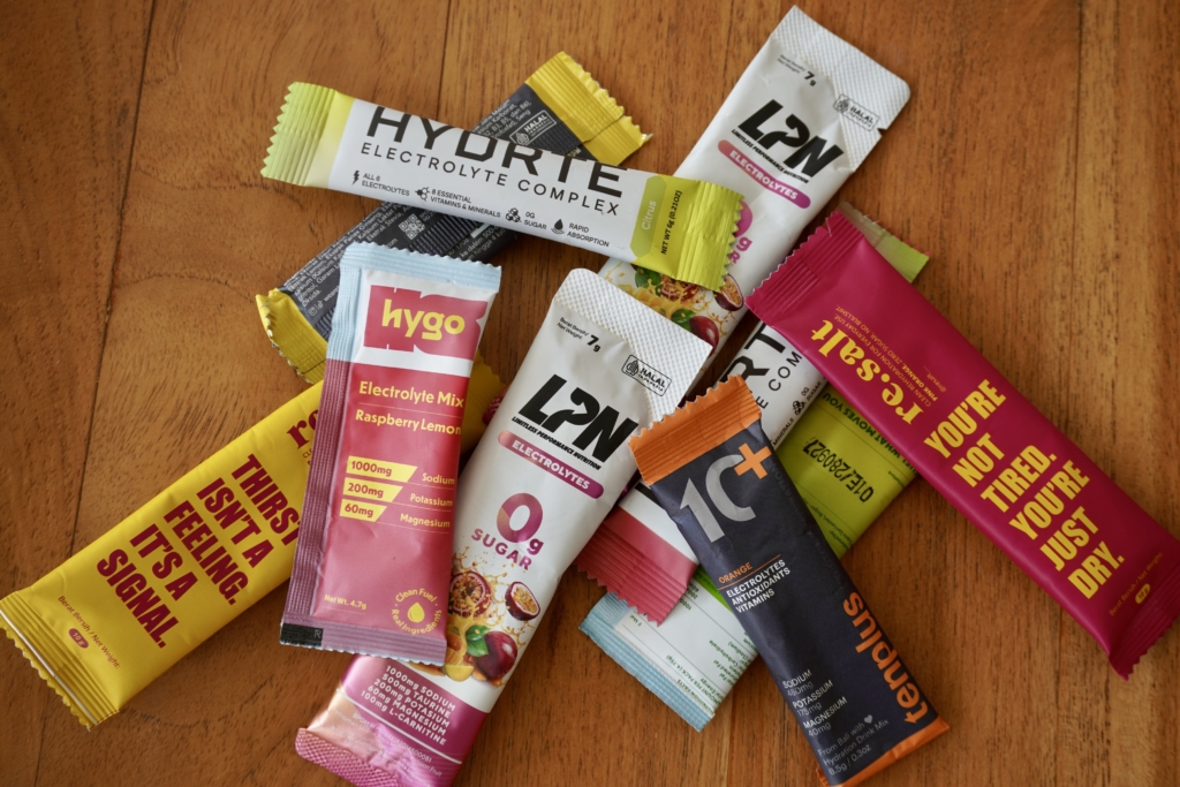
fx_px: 1328
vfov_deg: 33.0
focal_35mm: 40
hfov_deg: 47.9
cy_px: 394
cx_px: 590
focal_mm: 27
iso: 100
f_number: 5.6
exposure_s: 1/40
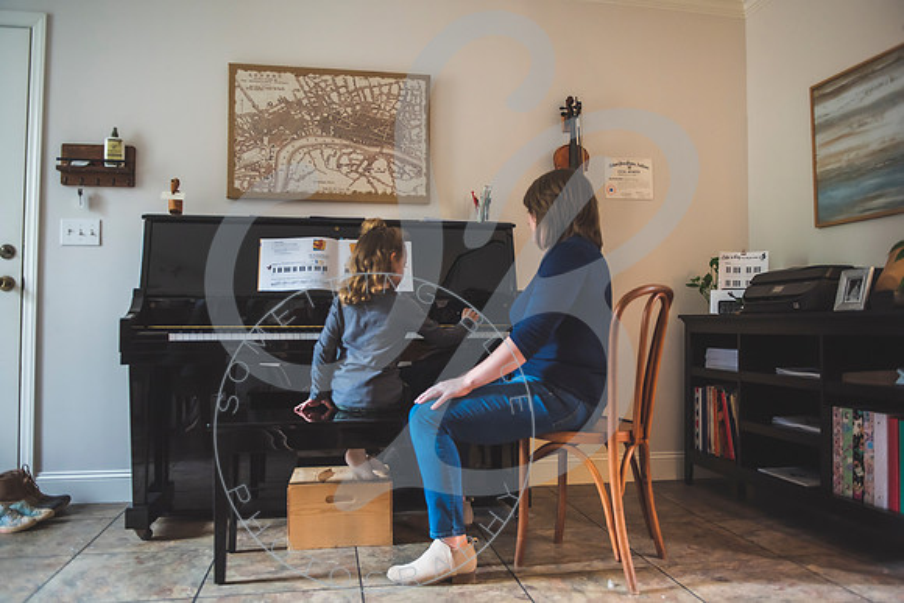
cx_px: 463
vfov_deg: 46.6
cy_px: 301
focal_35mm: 28
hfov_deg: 65.7
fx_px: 700
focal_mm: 27
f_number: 2.8
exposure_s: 1/125
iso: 1000
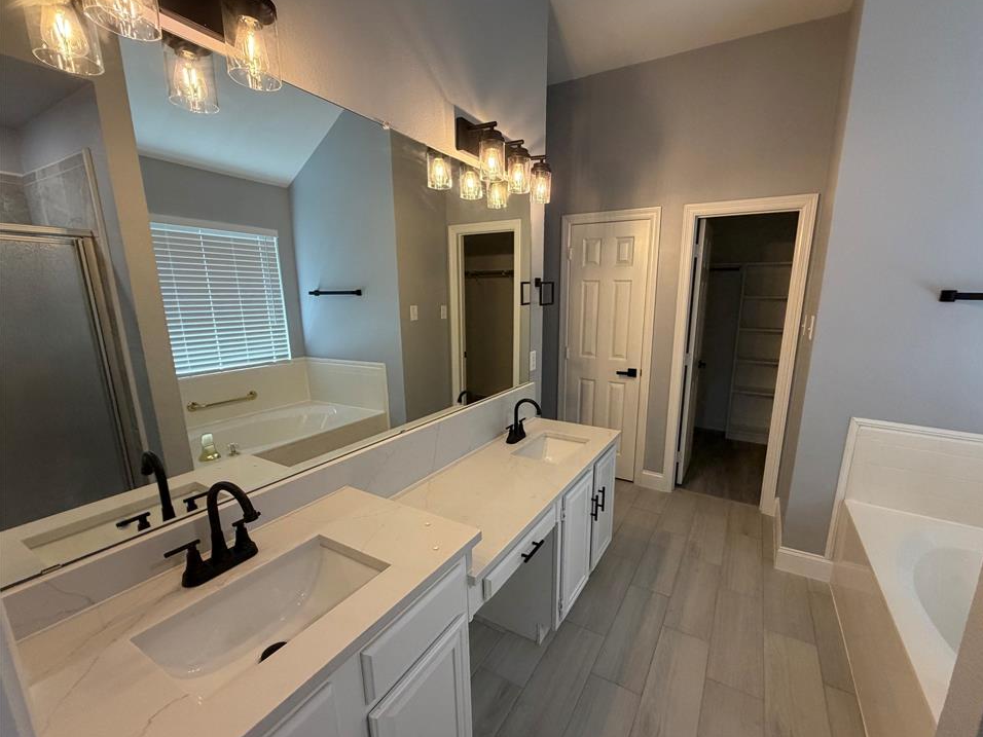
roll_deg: -0.8
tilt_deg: -12.1
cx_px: 525
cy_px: 384
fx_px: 426
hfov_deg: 98.0
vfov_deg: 81.7
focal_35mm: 15
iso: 320
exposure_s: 1/120
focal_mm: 2.22
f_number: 2.2
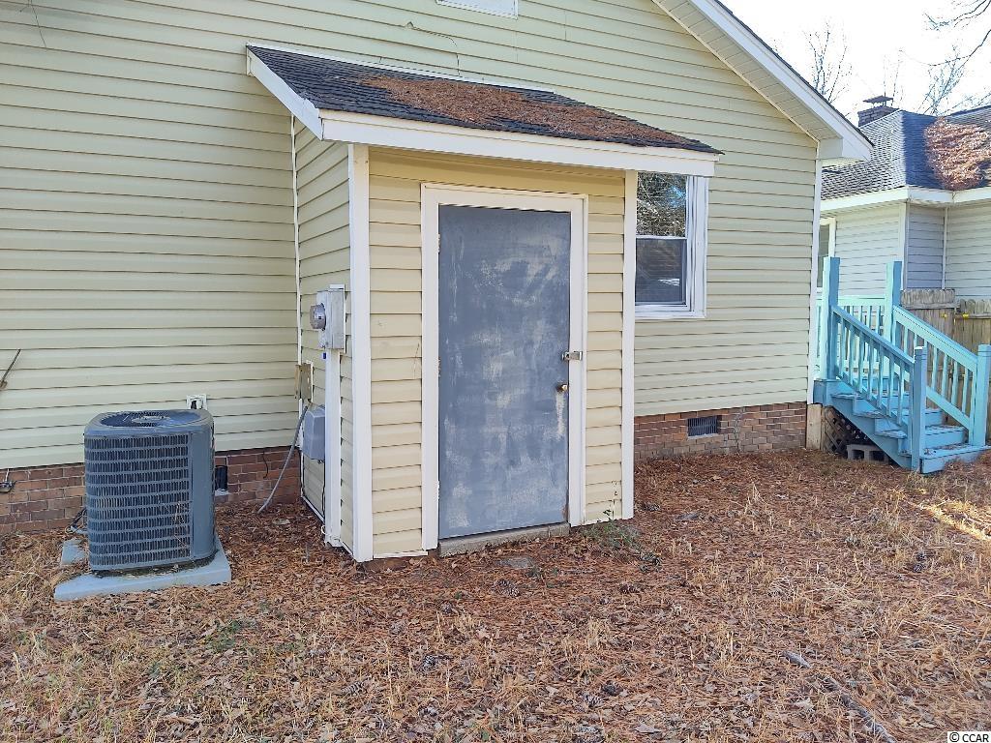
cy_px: 372
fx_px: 773
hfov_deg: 65.3
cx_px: 496
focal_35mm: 27
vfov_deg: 51.4
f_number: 1.79
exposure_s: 1/100
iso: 134
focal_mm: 4.71
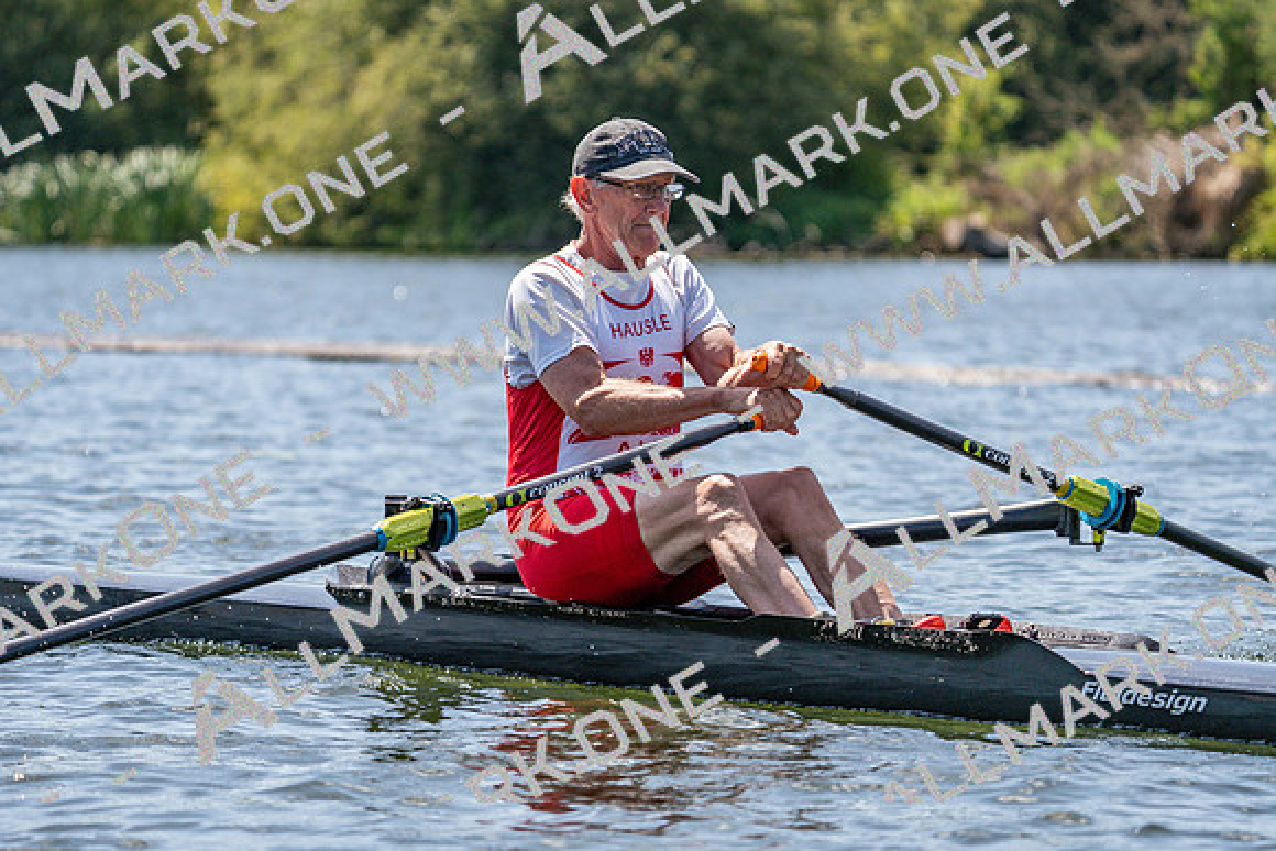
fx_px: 7161
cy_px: 426
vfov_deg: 6.8
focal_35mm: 202
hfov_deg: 10.2
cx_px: 638
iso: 320
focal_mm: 202
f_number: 5.6
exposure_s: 1/2000
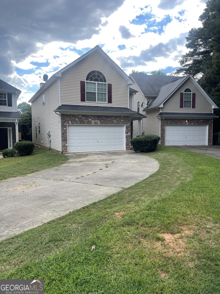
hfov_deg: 54.9
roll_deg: +0.2
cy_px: 147
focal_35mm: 25
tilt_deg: -1.6
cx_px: 110
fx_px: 212
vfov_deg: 69.4
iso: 32
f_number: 1.6
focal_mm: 5.1
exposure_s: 1/1003
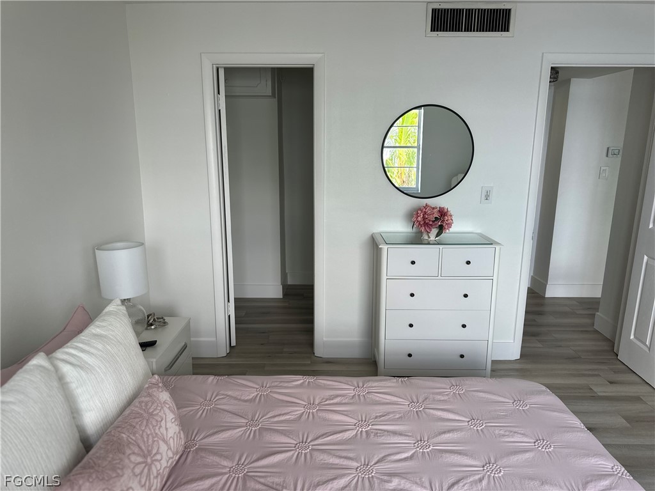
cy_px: 246
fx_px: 454
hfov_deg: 71.6
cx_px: 328
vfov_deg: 56.8
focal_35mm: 24
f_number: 1.78
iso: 80
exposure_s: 1/168
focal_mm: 6.86
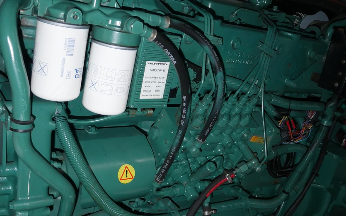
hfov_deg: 50.4
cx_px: 174
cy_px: 122
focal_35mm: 39
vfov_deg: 32.7
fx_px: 368
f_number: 3.5
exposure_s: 1/60
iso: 800
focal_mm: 12
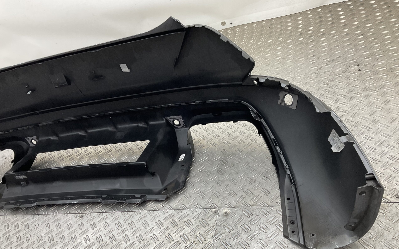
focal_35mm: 31
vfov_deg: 40.4
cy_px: 150
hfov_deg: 61.2
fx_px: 337
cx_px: 201
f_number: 1.8
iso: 50
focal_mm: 3
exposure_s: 1/120
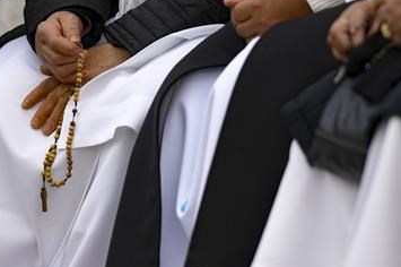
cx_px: 250
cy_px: 238
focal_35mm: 370
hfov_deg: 5.6
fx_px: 4117
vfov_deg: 3.7
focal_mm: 135
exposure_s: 1/800
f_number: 1.8
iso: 100
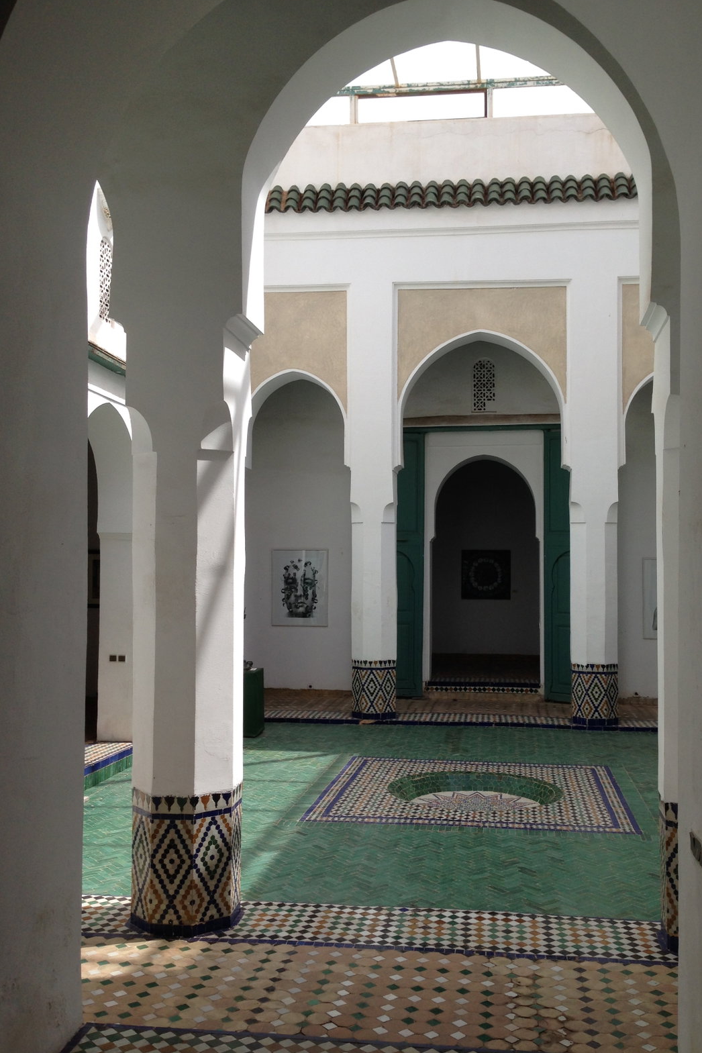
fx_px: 1024
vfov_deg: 54.4
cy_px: 532
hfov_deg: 37.8
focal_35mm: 35
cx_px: 381
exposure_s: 1/834
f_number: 2.4
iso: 50
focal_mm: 4.12
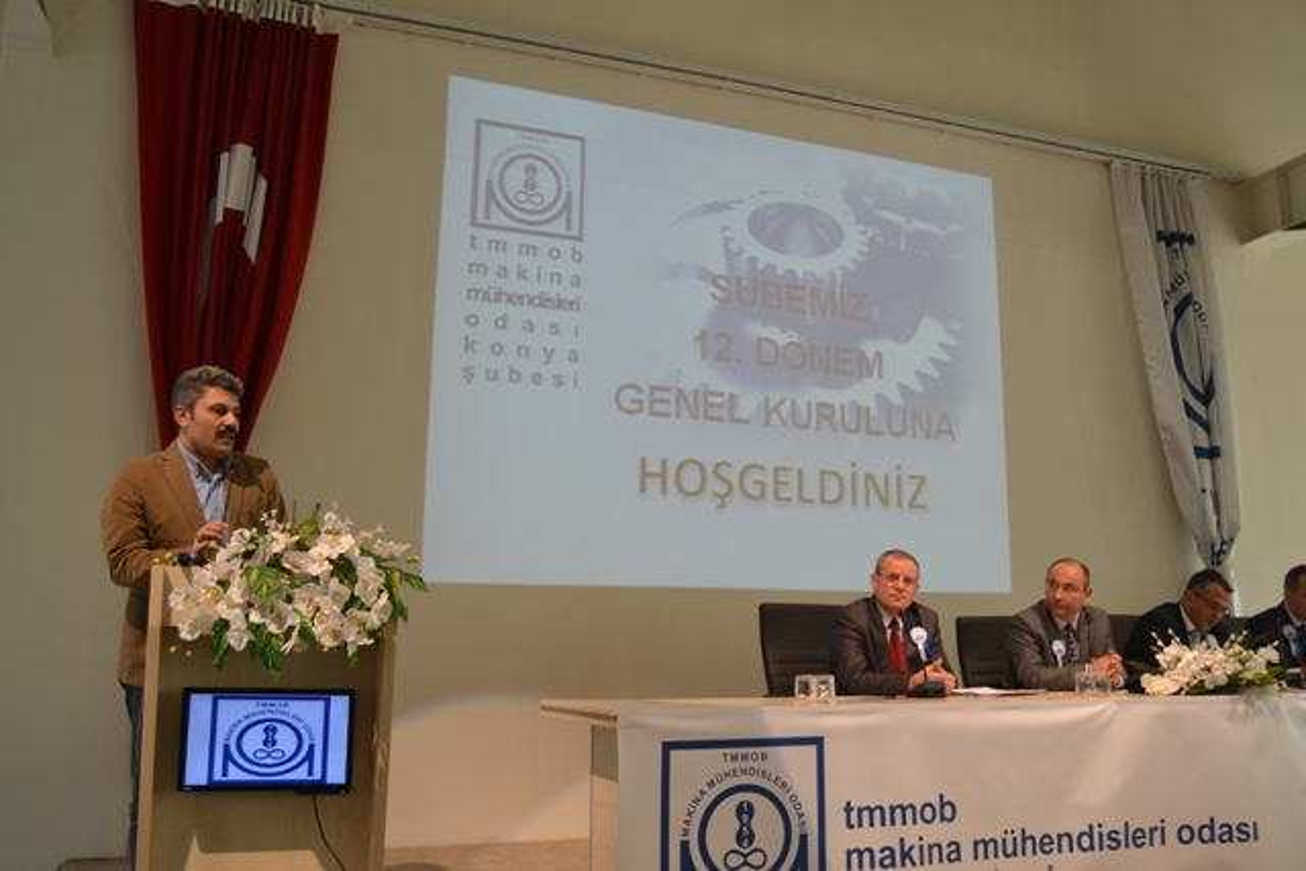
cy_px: 436
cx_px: 653
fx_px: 1197
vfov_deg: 40.0
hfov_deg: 57.2
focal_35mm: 33
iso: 400
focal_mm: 22
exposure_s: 1/60
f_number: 3.8
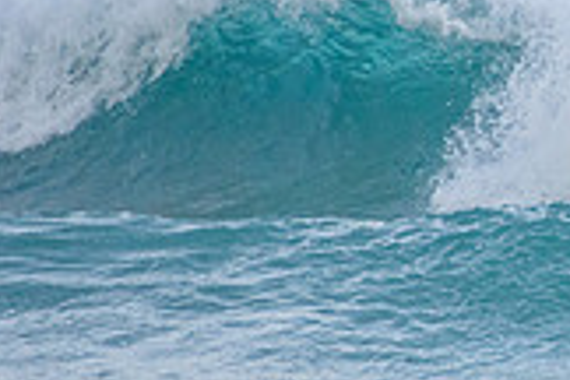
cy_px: 107
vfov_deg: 0.6
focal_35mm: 2203
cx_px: 961
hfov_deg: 0.9
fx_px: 34878
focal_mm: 400
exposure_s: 1/1600
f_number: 5.6
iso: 1000
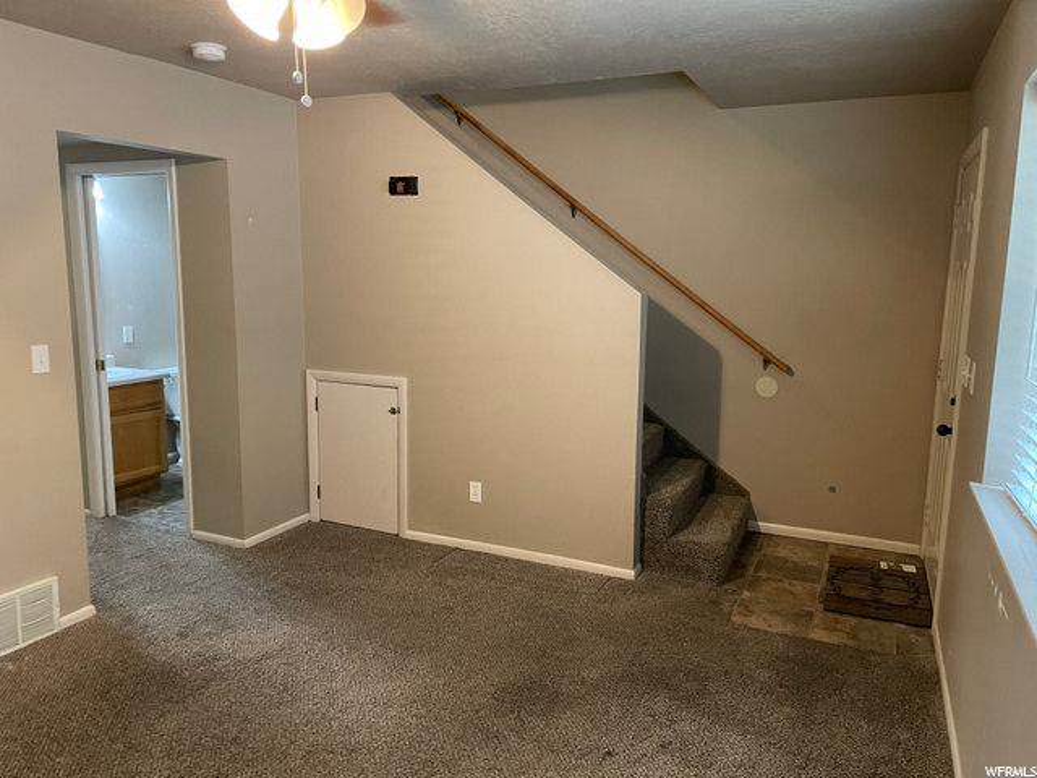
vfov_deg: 53.1
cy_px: 389
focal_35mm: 26
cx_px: 518
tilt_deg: -9.2
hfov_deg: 67.3
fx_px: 779
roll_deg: -0.6
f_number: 1.6
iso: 400
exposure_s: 1/40
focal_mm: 4.2
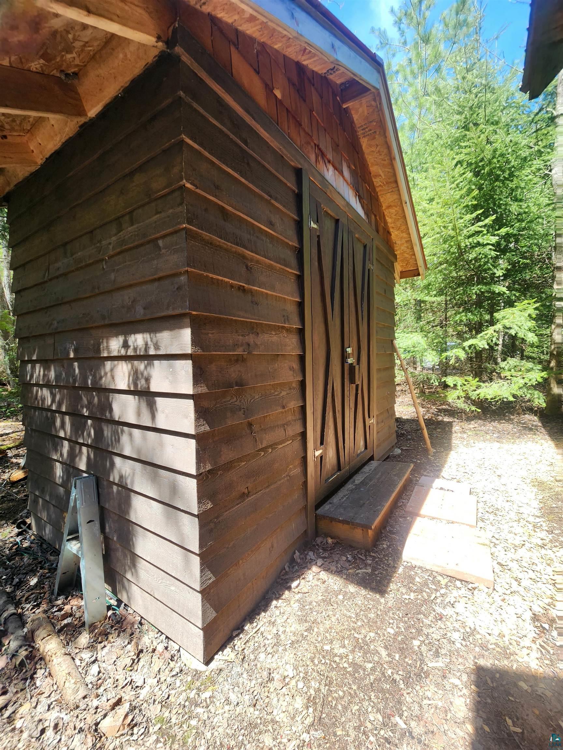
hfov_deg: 89.9
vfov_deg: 106.2
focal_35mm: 13
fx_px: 282
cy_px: 375
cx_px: 282
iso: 50
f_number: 2.2
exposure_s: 1/222
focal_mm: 2.2
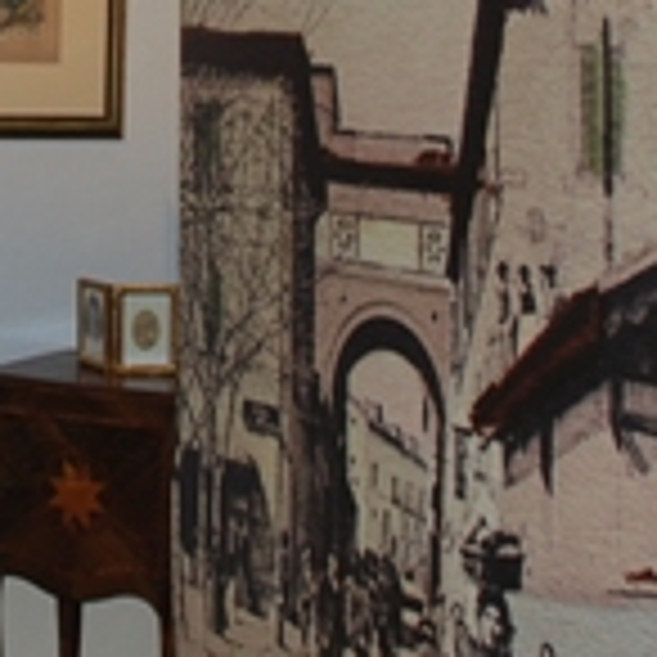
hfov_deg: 18.0
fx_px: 2018
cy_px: 4
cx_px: -22
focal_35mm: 94
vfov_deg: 18.0
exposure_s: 1/60
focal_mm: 18
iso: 200
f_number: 3.5
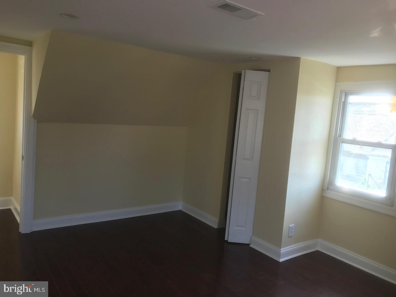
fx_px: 320
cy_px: 148
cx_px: 198
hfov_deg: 63.4
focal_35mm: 28
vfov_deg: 49.7
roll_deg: -4.1
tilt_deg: -4.7
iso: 25
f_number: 1.8
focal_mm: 3.99
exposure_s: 1/40
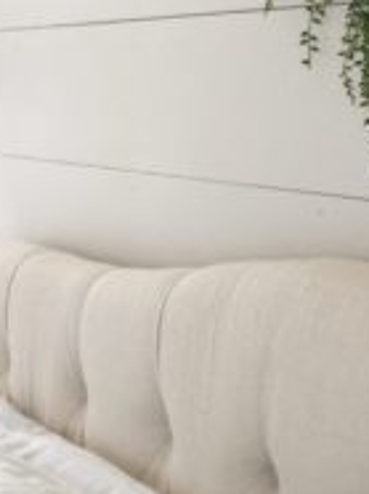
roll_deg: -2.2
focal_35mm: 78
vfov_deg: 25.1
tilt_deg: -5.2
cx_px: 415
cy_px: 250
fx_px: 1111
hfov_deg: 18.1
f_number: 2.2
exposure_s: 1/15
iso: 40
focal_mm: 4.15
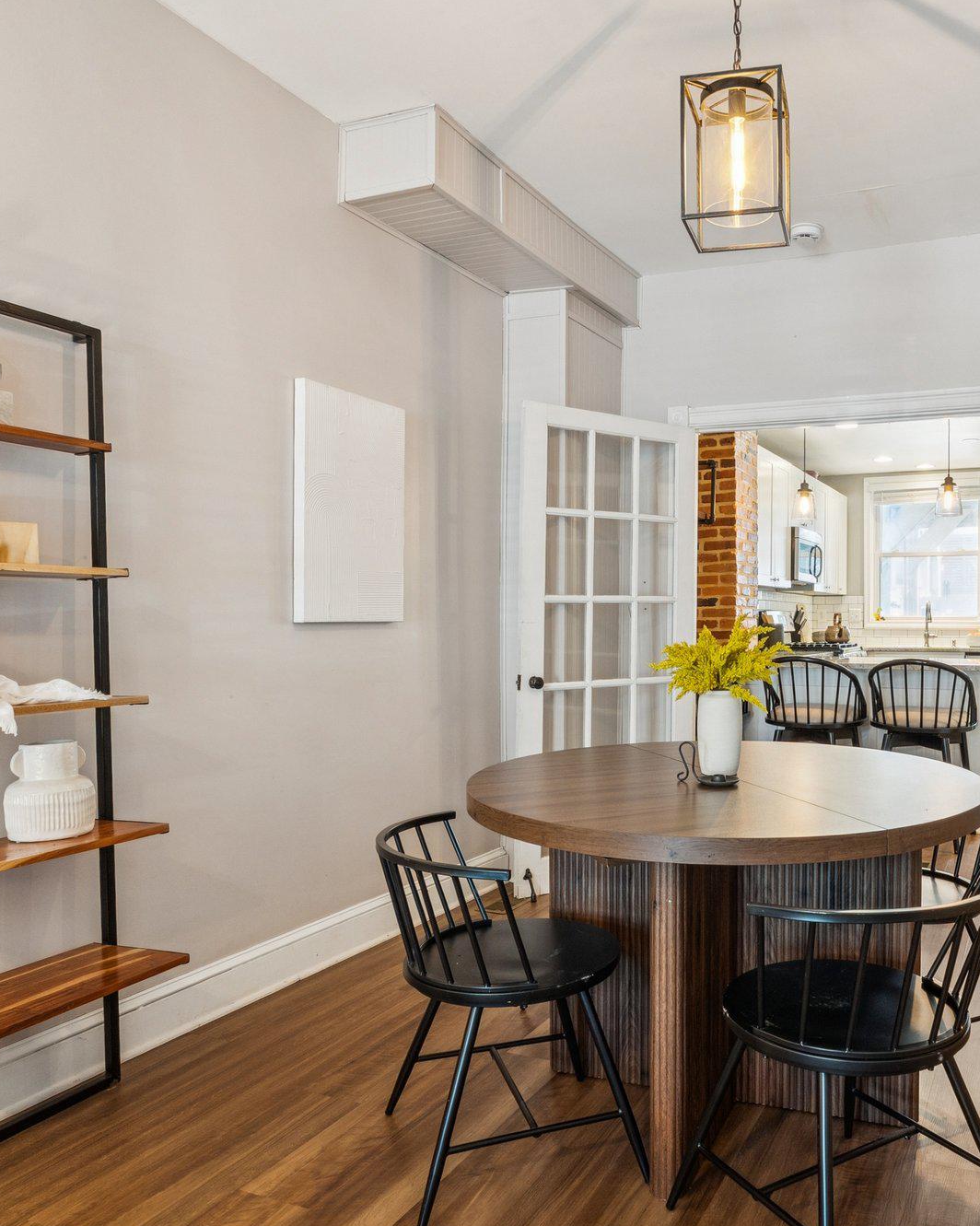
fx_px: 943
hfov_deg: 53.2
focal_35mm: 26
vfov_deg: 66.0
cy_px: 610
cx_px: 693
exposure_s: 1/2.5
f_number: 9
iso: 400
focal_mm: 12.2
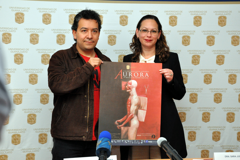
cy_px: 80
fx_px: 579
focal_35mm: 87
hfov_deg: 23.4
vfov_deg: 15.7
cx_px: 120
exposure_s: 1/90
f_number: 8
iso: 1600
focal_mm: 58
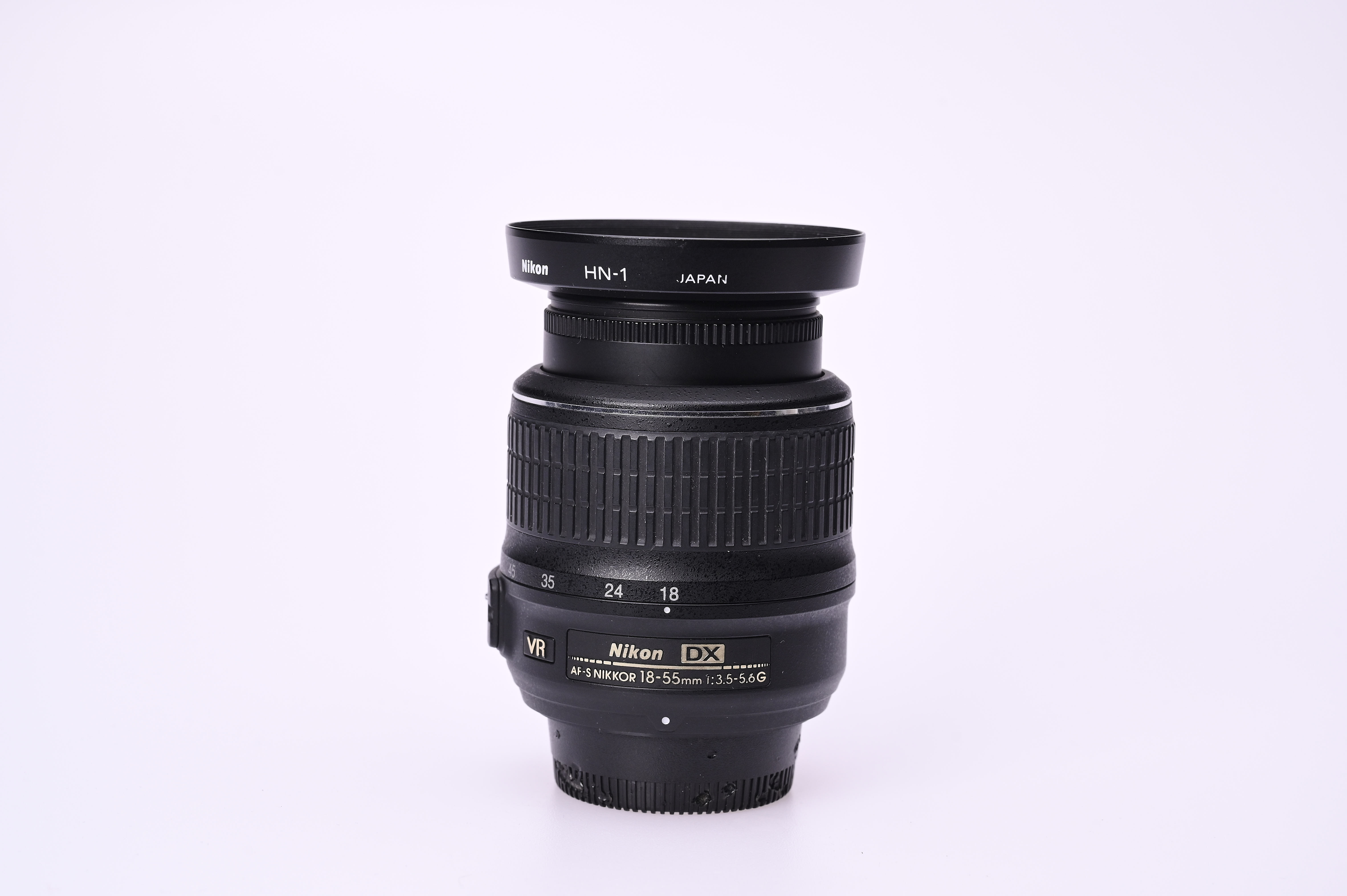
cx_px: 674
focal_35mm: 70
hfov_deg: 28.9
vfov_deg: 19.4
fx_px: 2617
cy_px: 448
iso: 640
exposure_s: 1/100
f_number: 10
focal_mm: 70
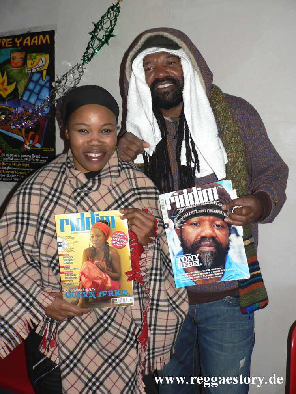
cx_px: 148
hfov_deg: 40.7
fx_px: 399
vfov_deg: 52.6
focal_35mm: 35
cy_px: 197
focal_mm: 6
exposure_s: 1/60
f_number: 2.8
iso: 100
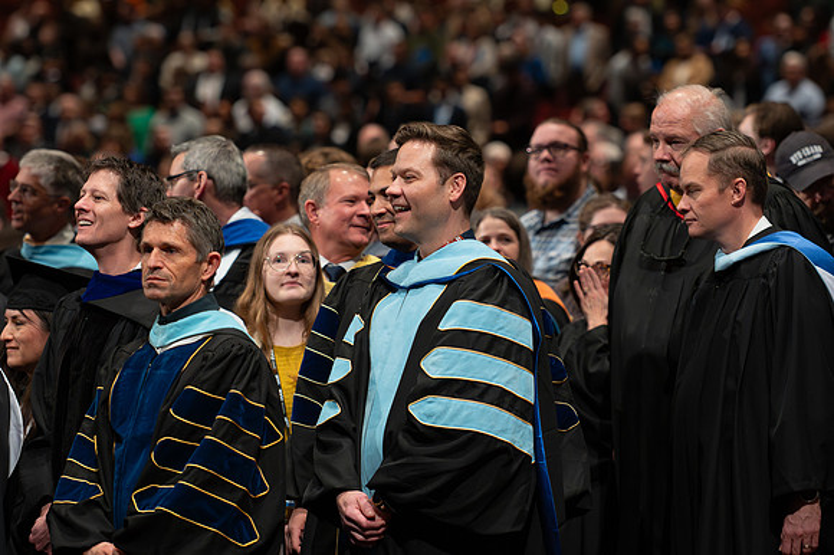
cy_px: 187
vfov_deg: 7.7
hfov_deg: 11.5
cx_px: 417
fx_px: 4146
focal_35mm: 179
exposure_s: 1/200
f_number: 2.8
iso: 3200
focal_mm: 135
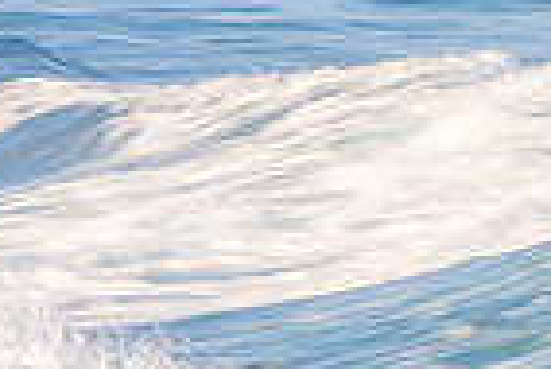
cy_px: 219
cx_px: 1098
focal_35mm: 2529
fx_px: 38747
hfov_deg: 0.8
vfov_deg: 0.5
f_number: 22
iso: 100
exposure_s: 1/25
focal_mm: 400
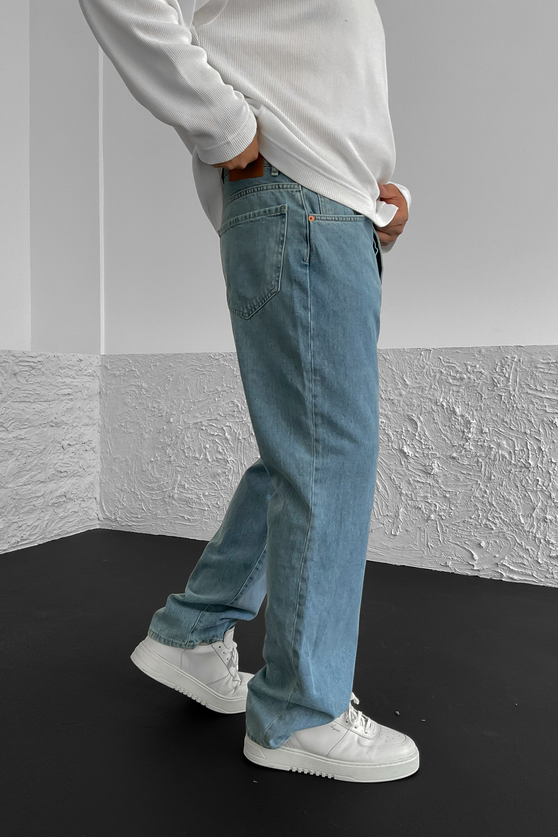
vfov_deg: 60.3
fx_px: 721
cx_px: 268
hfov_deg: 42.3
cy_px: 416
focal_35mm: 31
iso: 64
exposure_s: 1/120
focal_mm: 3
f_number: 1.8
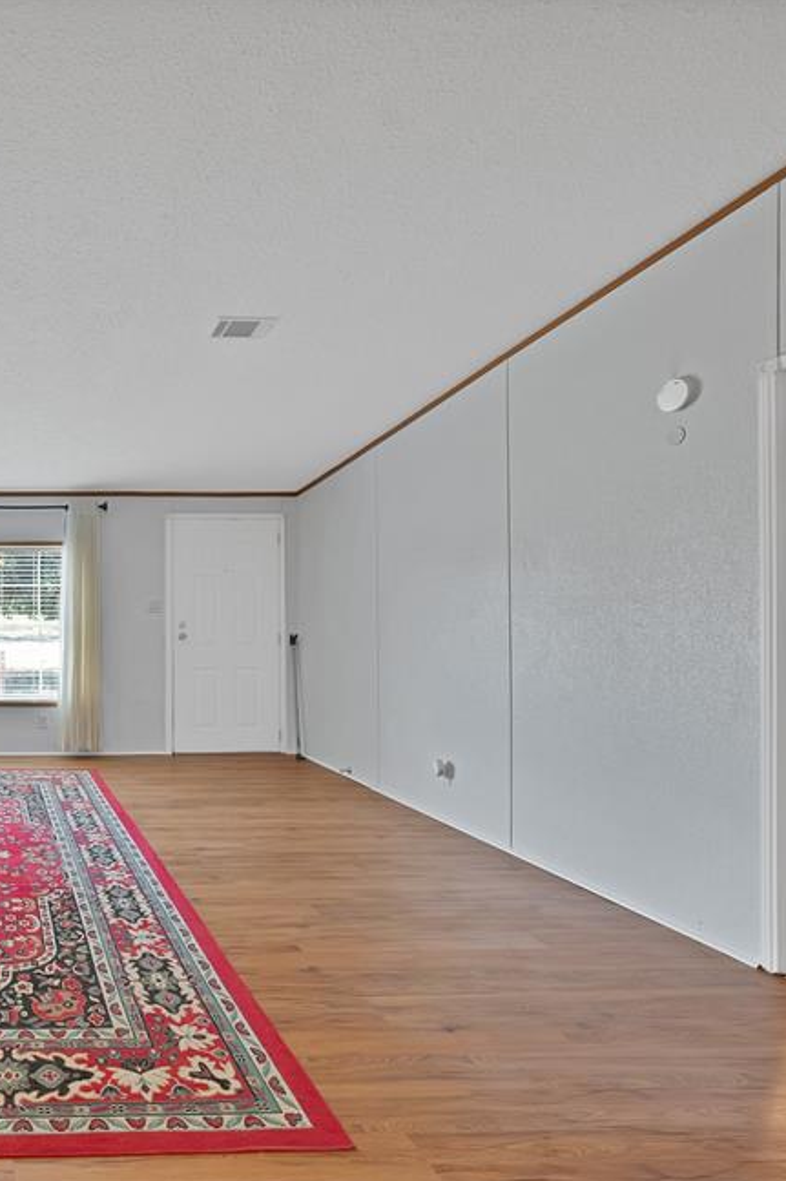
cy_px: 617
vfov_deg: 86.9
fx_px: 623
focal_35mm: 19
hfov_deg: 51.8
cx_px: 4
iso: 640
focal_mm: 12
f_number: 8
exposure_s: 1/6
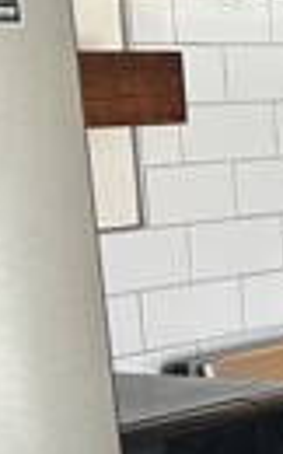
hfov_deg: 7.5
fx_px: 1682
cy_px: 237
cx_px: 1034
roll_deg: +2.4
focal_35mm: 136
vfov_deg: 15.4
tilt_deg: -4.6
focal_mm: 5.7
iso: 125
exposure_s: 1/120
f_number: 1.5
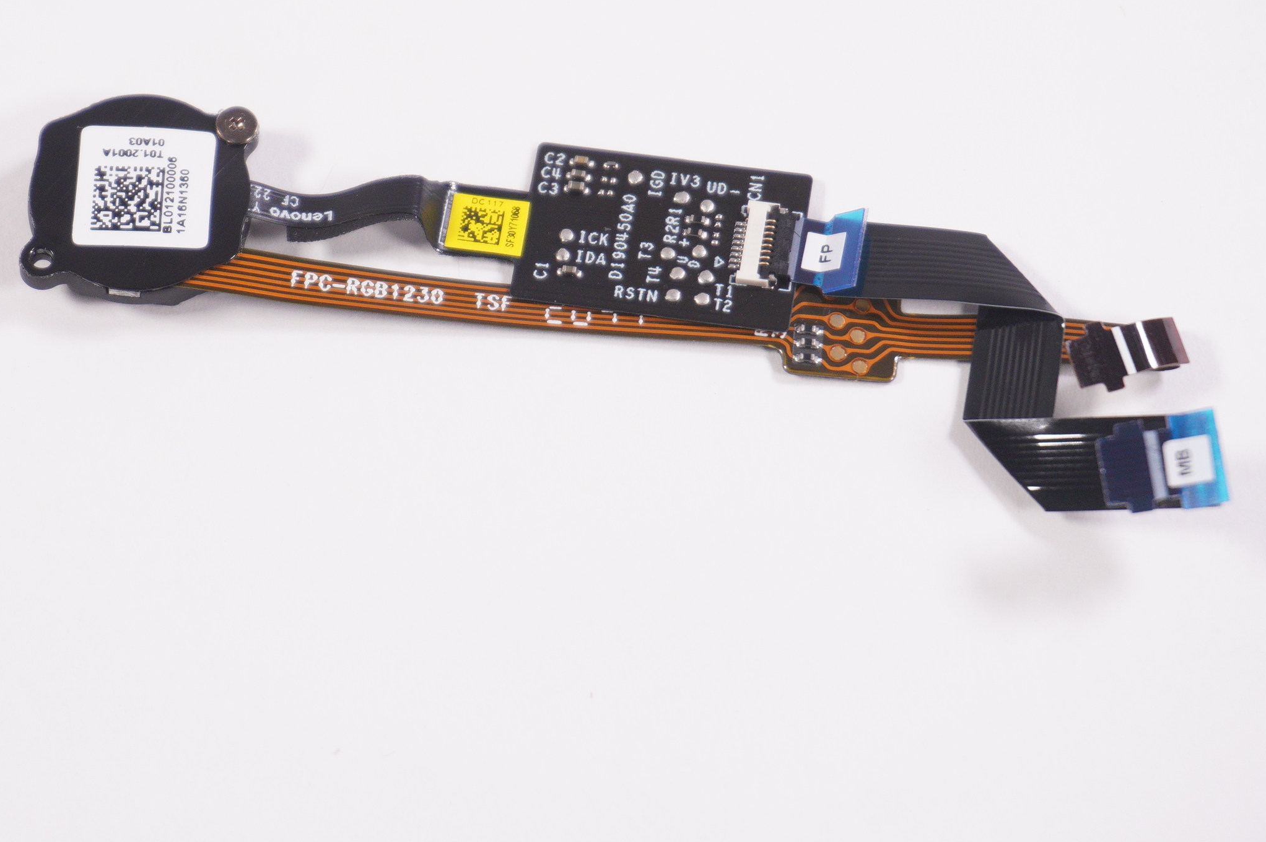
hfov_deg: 19.7
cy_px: 288
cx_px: 512
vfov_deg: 13.2
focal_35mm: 104
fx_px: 3645
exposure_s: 1/320
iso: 640
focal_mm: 47
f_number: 6.3
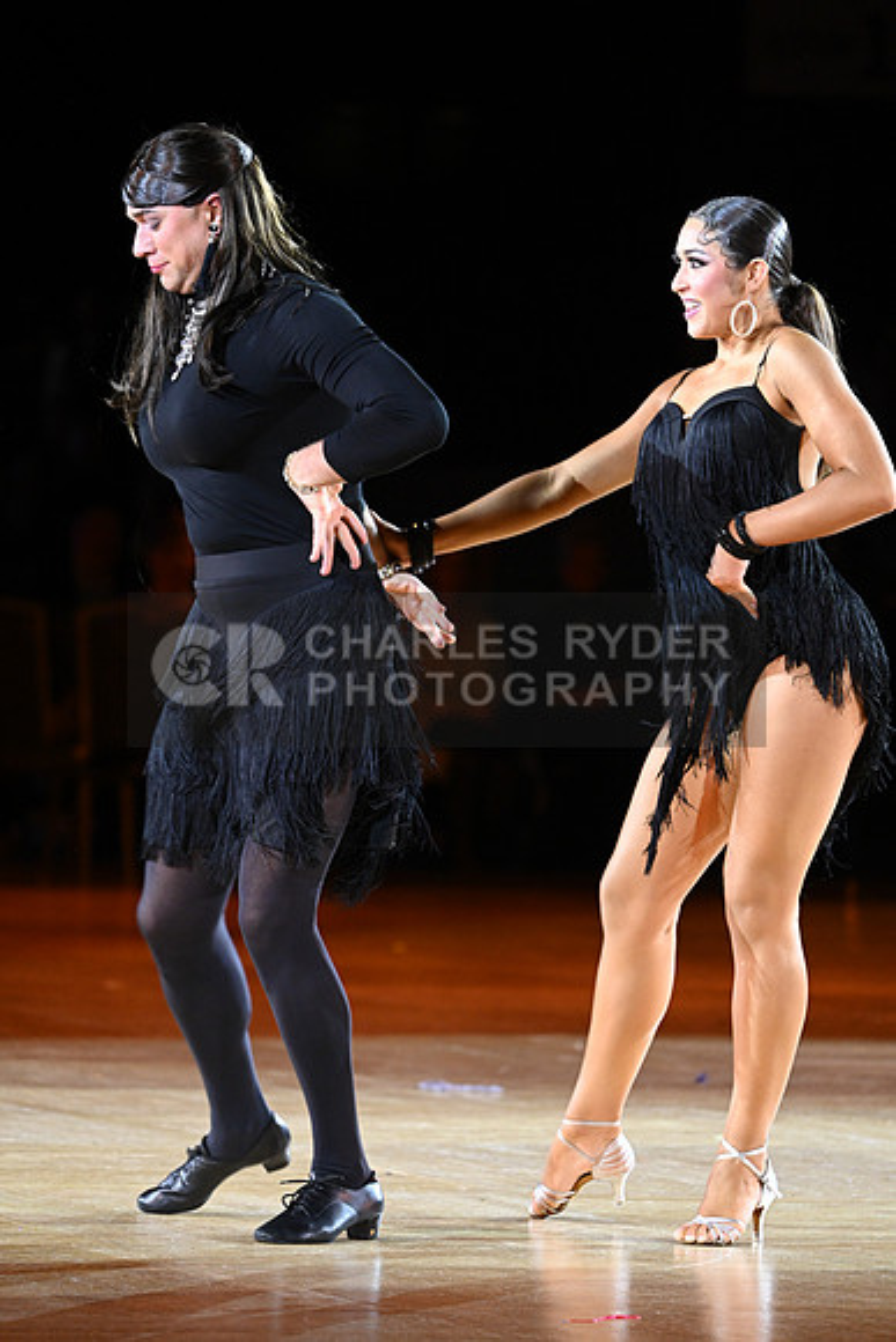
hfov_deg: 5.7
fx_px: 8954
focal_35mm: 240
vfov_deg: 8.6
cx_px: 448
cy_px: 671
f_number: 5
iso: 3200
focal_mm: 240
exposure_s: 1/320
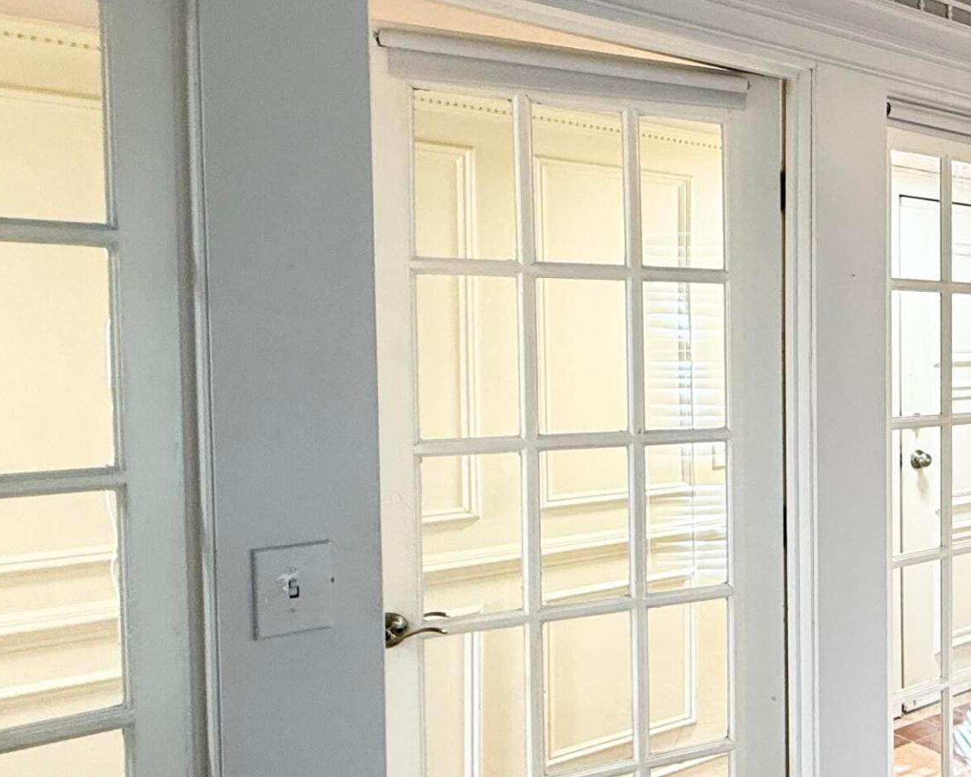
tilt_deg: -2.0
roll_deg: +0.3
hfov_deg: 37.7
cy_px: 379
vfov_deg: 42.2
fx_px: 1006
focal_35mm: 35
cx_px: 1184
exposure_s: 1/60
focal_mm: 2.22
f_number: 2.2
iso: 250
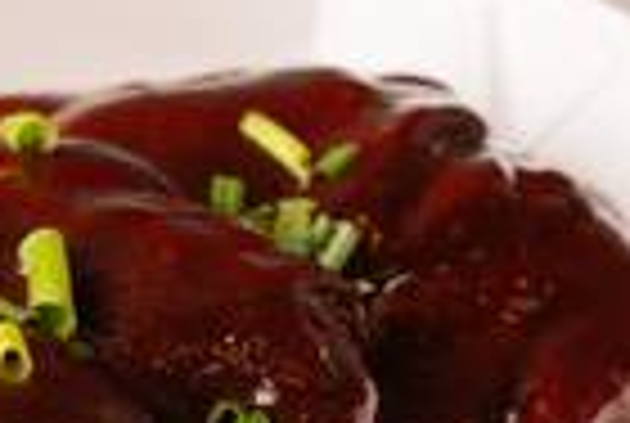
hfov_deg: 6.8
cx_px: -7
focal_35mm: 301
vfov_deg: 4.6
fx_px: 5279
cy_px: 180
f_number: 5.6
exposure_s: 1/125
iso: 500
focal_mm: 64
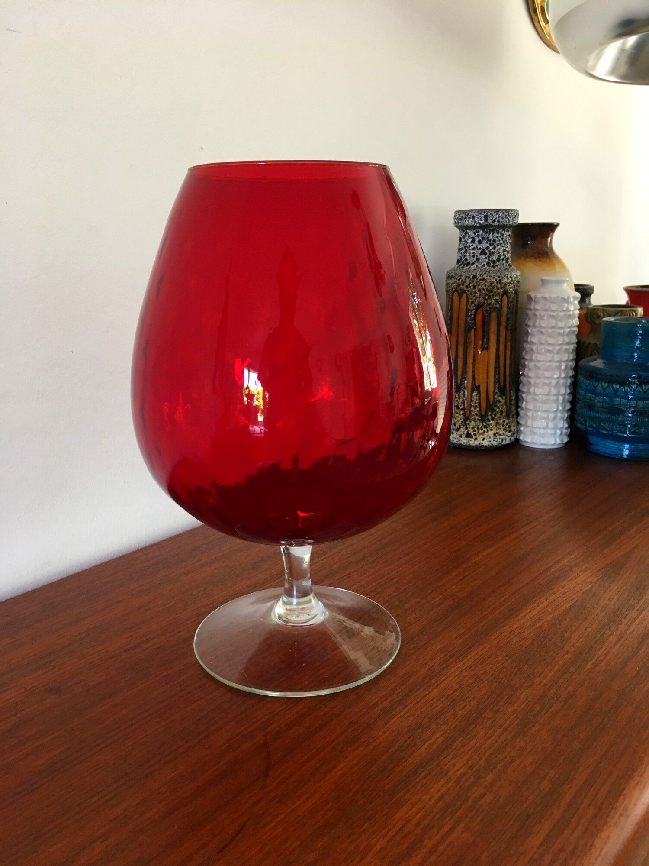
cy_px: 433
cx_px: 324
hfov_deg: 48.2
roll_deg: +0.7
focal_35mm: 29
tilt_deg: -15.0
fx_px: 725
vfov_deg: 61.7
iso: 125
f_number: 2.2
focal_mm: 4.15
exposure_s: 1/33
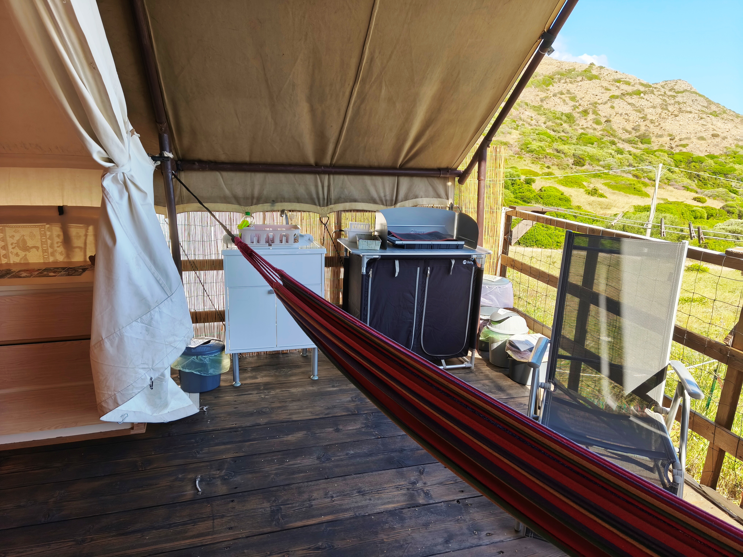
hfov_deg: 73.9
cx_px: 372
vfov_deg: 58.9
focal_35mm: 23
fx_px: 494
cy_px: 278
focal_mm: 5.35
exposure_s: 1/160
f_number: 1.7
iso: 80
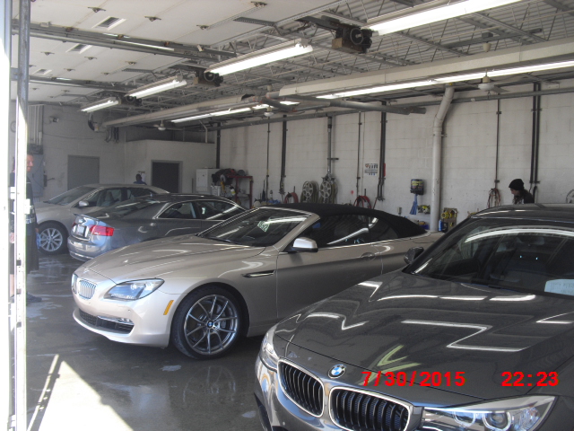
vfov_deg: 39.7
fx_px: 597
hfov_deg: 51.4
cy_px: 216
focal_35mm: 36
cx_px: 287
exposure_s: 1/200
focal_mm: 6.3
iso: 100
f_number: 3.1
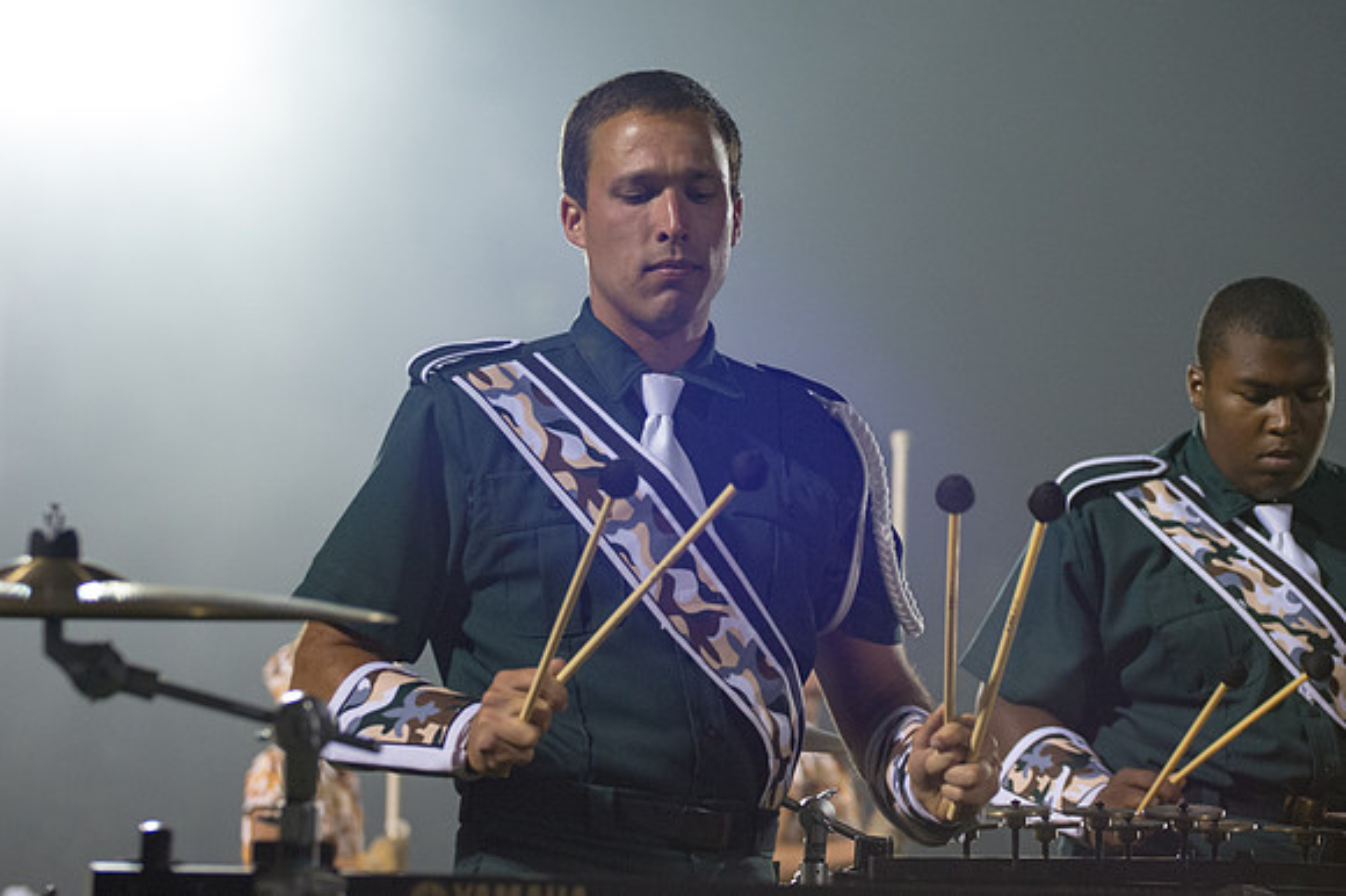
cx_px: 689
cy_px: 414
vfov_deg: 10.6
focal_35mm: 129
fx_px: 4832
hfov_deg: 15.9
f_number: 4.5
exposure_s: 1/160
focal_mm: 92
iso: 3200
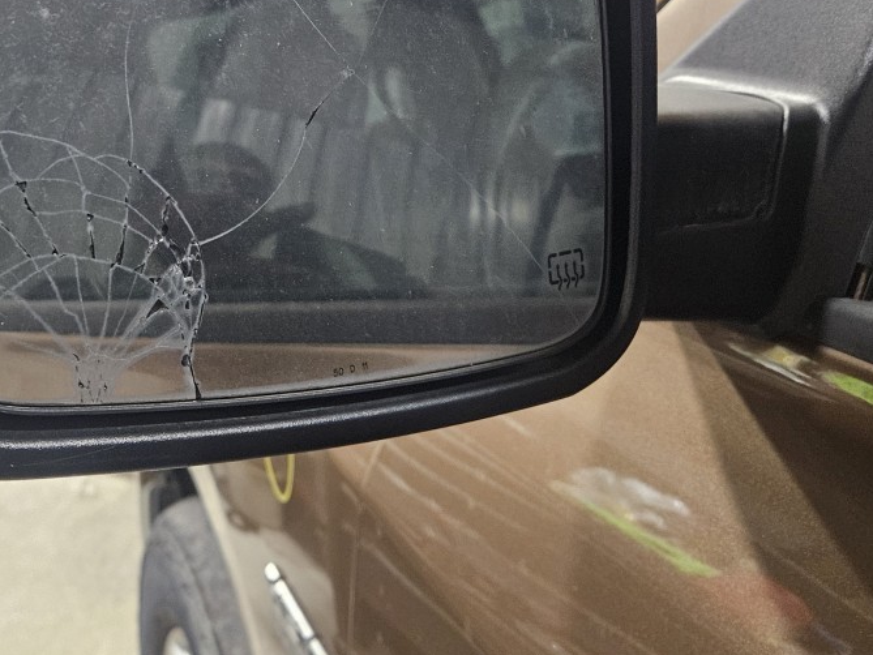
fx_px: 1110
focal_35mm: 44
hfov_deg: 40.9
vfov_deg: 32.2
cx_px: 157
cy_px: 149
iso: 800
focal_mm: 5.4
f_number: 1.8
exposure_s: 1/24
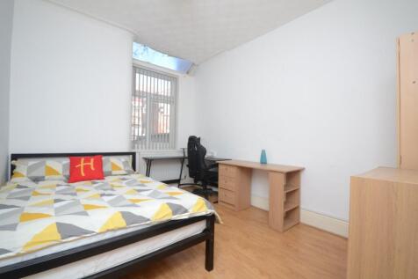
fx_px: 174
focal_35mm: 15
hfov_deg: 100.4
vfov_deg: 77.3
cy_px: 140
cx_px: 209
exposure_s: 1/160
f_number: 5.6
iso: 400
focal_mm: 10
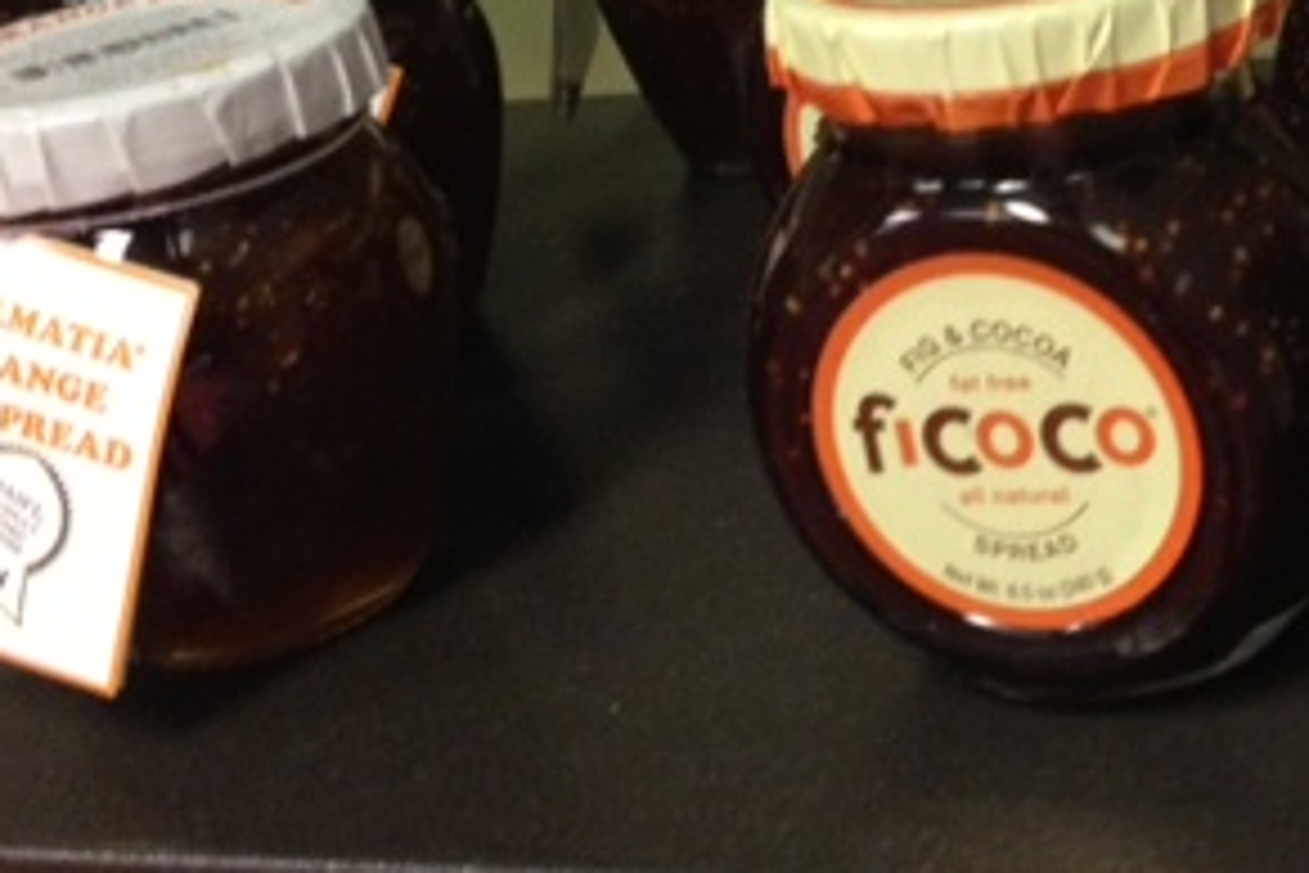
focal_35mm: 80
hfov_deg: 25.2
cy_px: 198
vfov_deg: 17.0
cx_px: 886
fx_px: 2909
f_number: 2.4
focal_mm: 4.28
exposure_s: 1/20
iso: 400
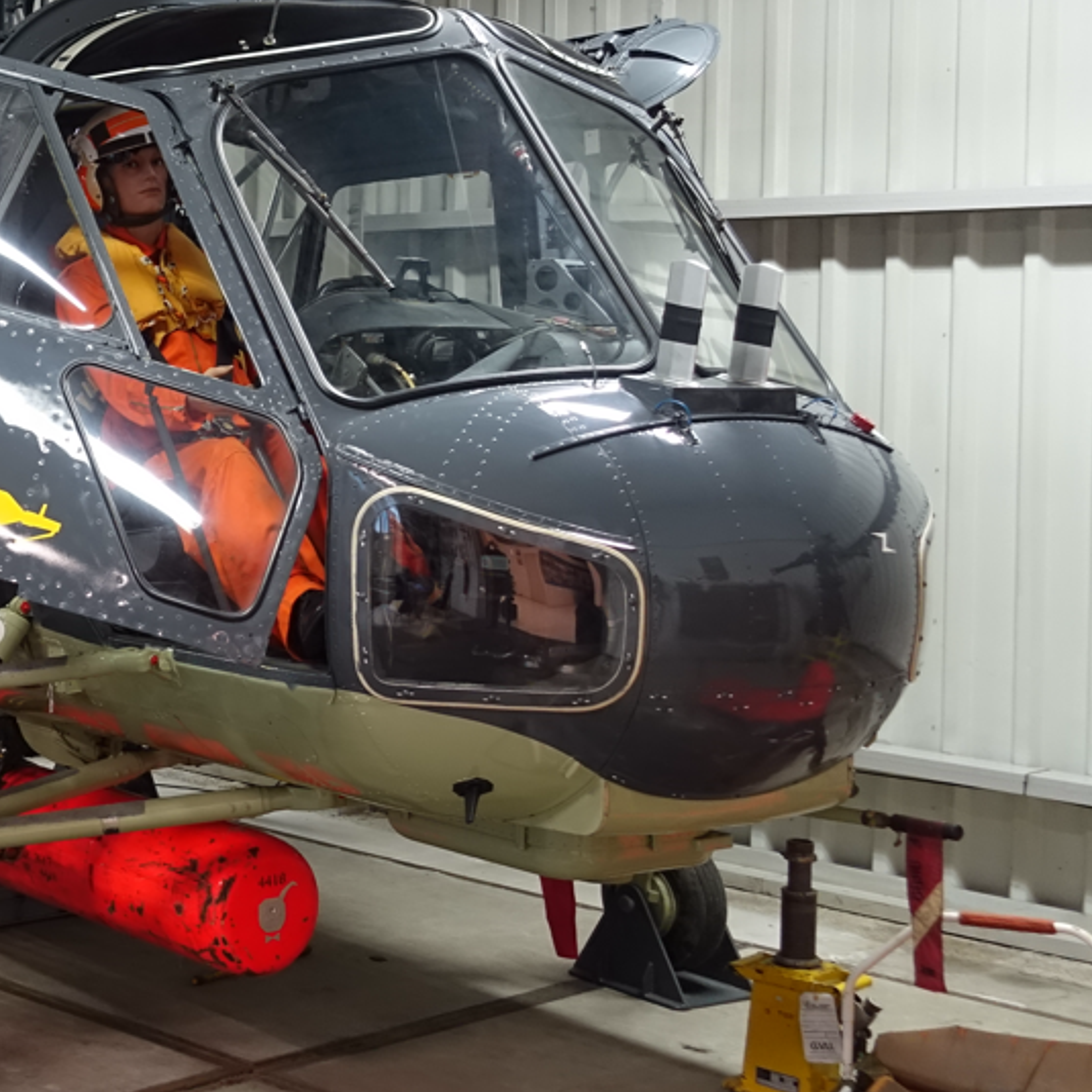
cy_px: 407
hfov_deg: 25.3
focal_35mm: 63
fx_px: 2248
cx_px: -122
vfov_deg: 27.2
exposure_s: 1/40
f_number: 2.5
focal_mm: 11.22
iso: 800
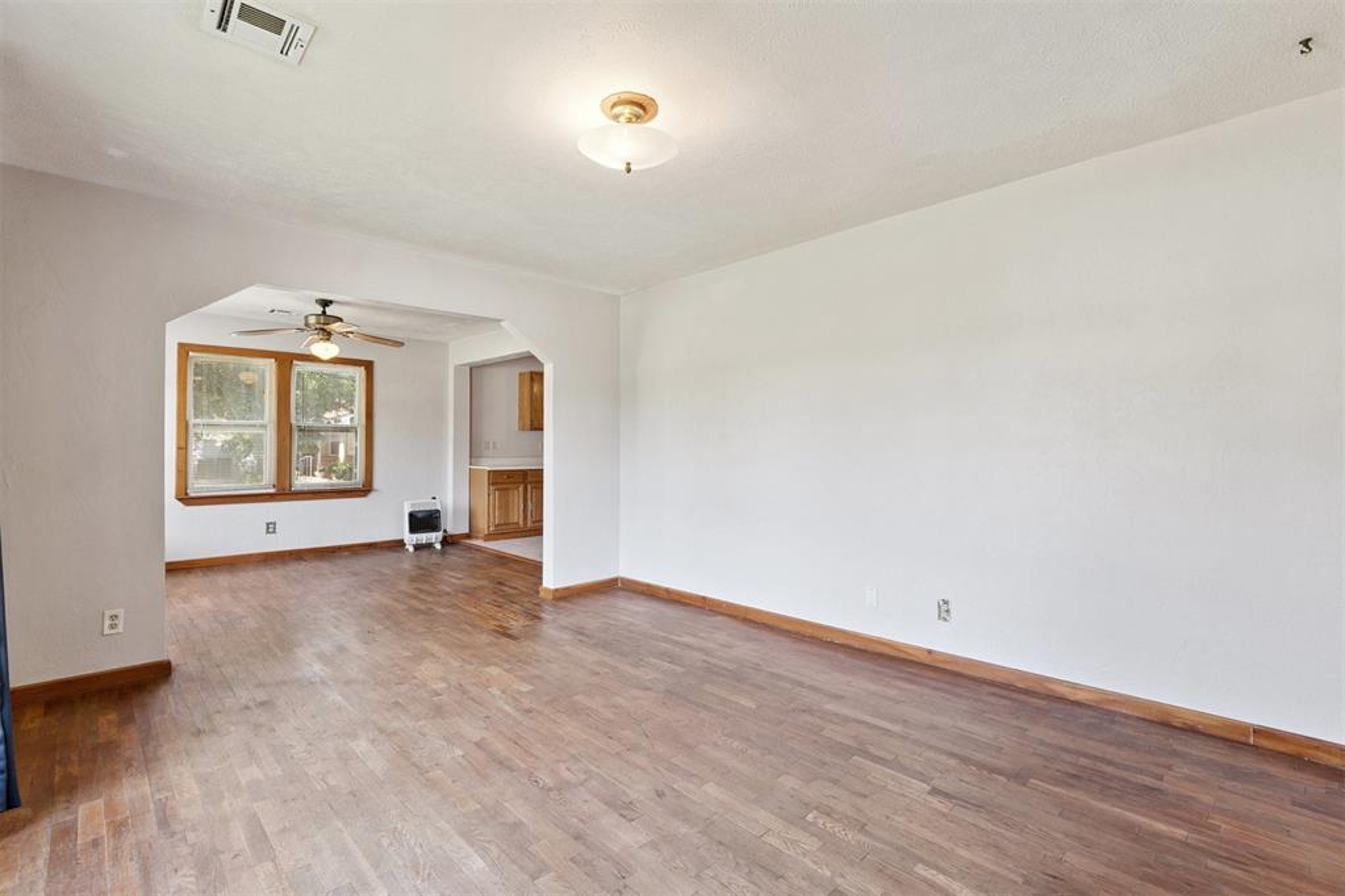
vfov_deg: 73.6
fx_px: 600
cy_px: 448
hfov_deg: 96.6
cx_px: 672
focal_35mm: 16
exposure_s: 1/25
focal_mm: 10.7
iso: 200
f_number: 8
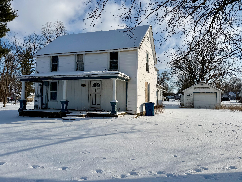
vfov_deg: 56.8
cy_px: 91
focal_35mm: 24
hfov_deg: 71.6
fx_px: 168
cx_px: 121
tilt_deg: +2.7
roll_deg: +1.3
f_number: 1.78
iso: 80
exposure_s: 1/14286
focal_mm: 6.76
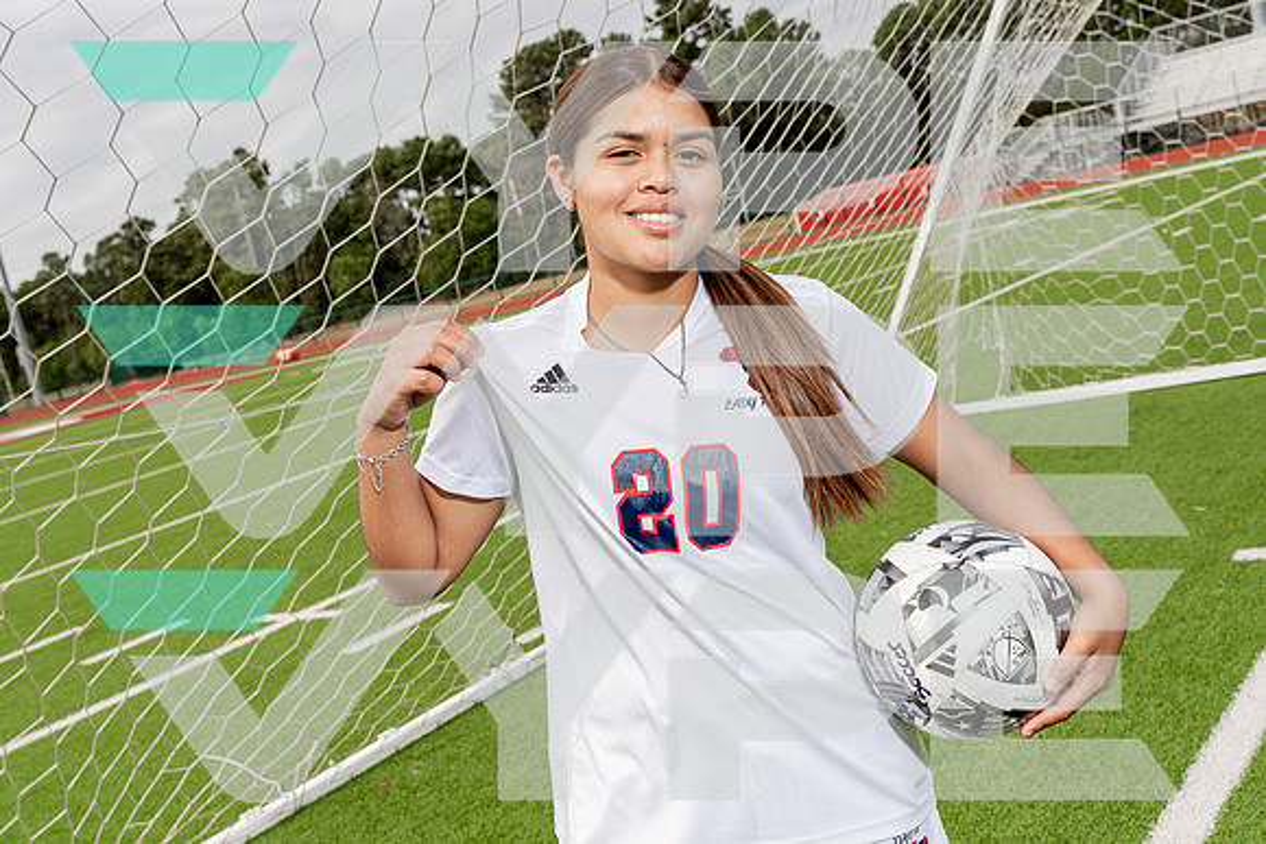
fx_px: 1441
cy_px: 422
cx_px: 633
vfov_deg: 32.7
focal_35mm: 41
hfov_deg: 47.4
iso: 125
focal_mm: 39
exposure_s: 1/250
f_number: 8
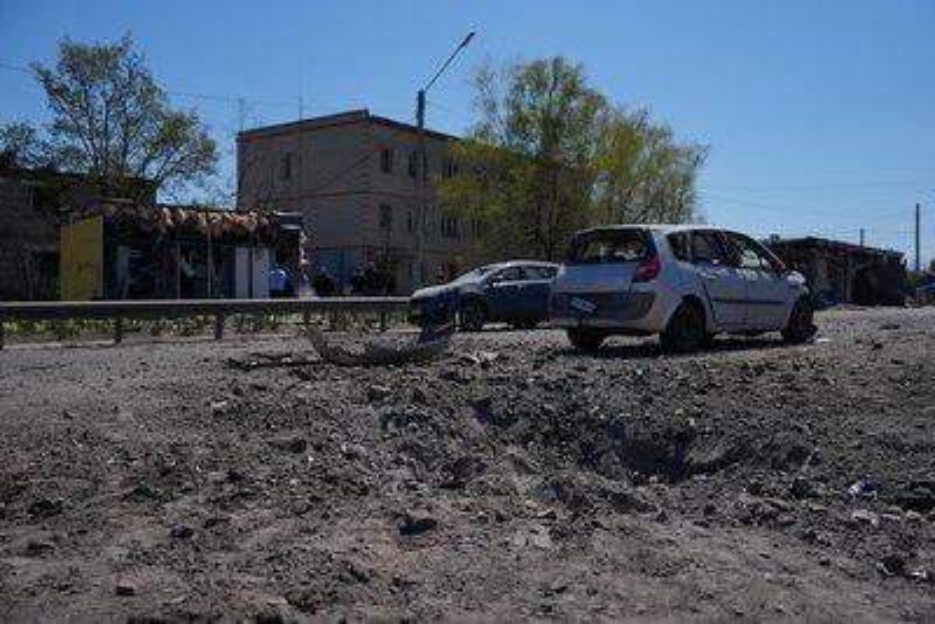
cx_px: 468
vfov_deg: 41.1
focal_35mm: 32
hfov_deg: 58.7
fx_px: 831
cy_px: 312
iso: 100
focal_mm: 32
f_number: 2.8
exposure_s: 1/4000
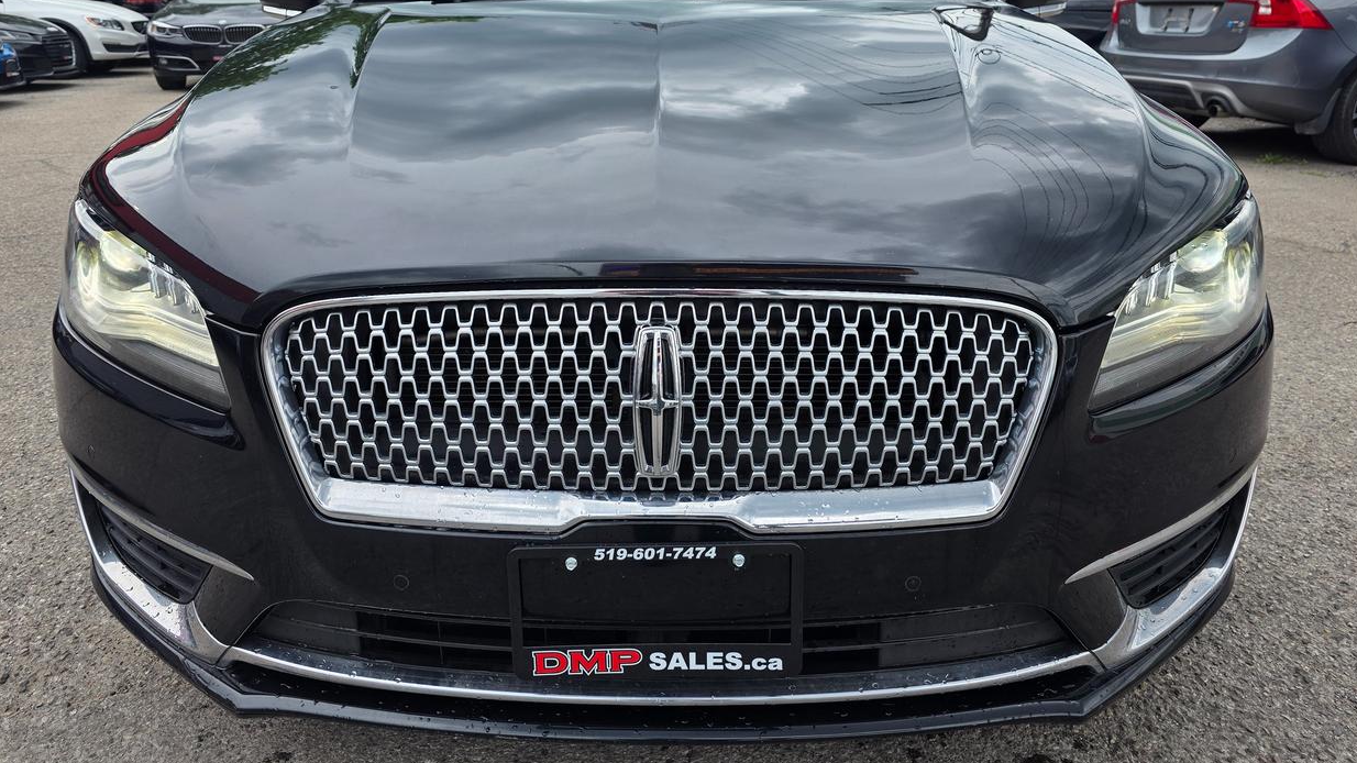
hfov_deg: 71.9
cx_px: 666
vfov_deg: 44.2
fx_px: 935
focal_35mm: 26
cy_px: 312
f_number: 1.7
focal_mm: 6.3
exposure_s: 1/1218
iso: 80
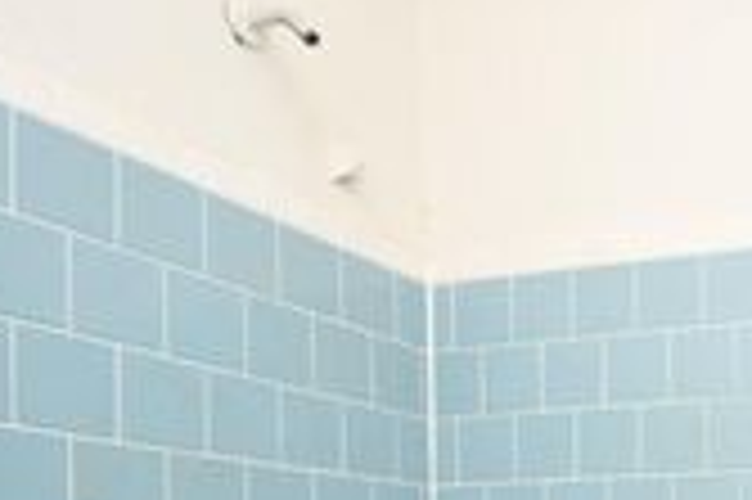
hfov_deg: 35.4
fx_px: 939
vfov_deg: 26.7
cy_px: 588
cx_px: 878
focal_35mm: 45
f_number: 5.6
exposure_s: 1/125
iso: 250
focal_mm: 10
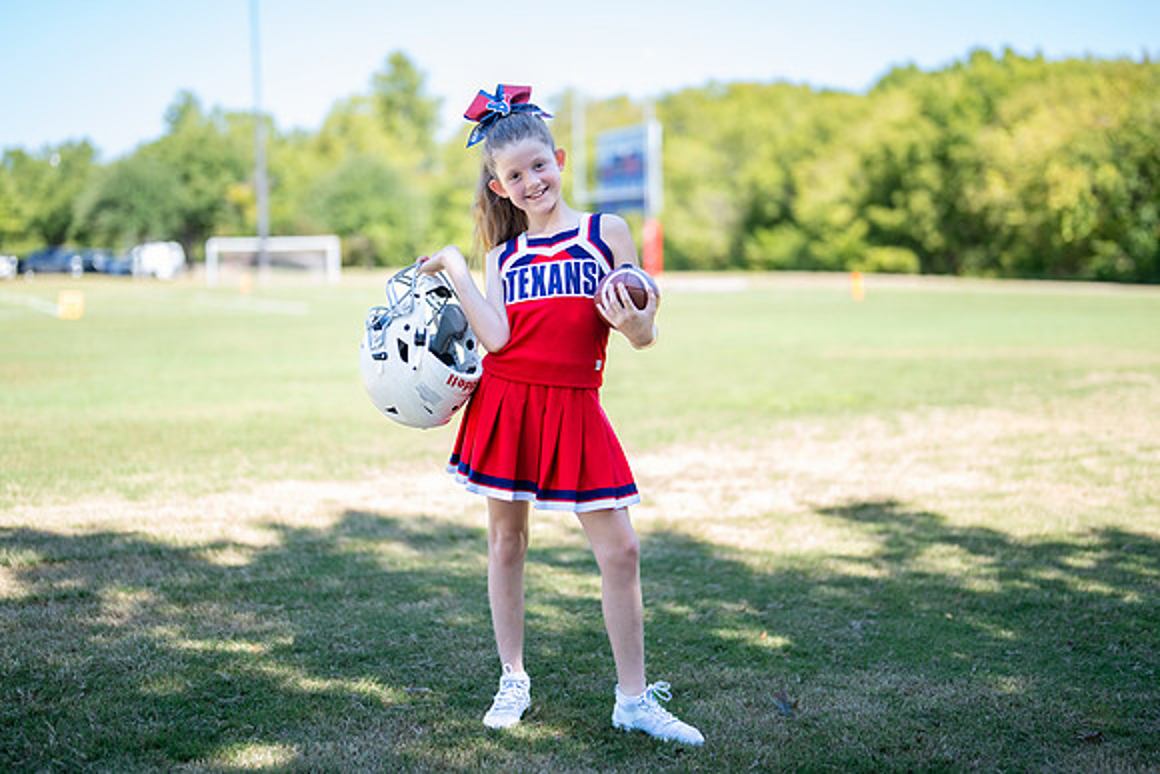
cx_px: 565
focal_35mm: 56
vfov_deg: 24.4
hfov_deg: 35.9
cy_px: 390
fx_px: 1790
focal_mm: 50
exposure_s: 1/1250
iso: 100
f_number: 1.2
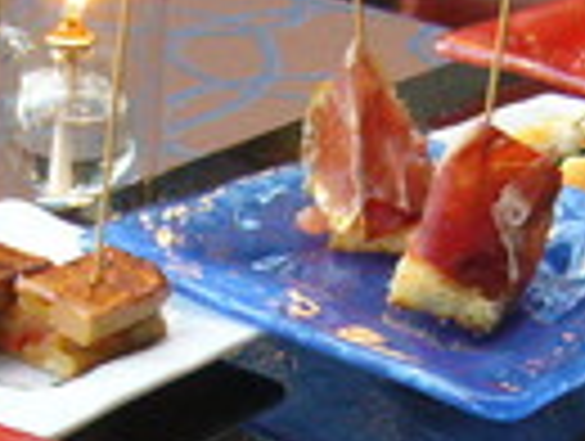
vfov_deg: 12.2
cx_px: 243
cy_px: 392
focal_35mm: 121
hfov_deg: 16.2
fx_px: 2049
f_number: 2.8
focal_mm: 5.8
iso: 200
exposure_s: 1/8
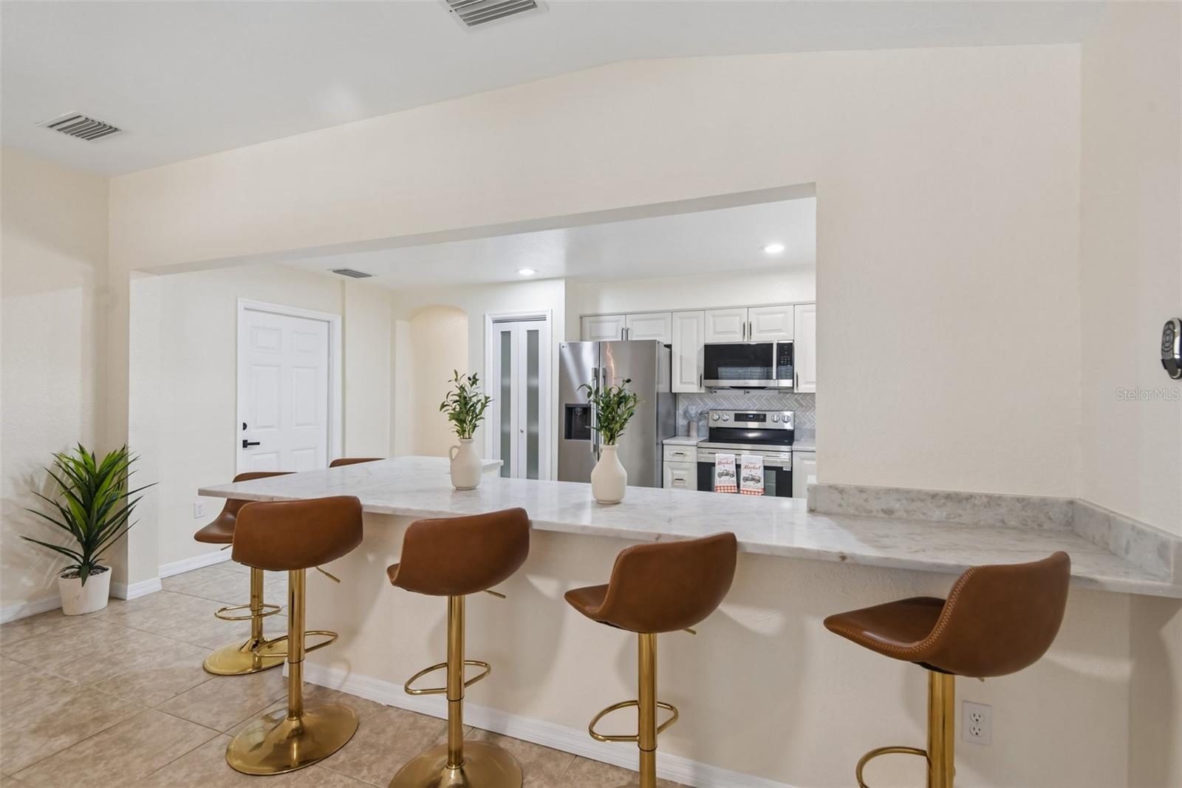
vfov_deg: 73.7
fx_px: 525
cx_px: 591
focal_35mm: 16
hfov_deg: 96.7
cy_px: 394
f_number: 8
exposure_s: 1/15
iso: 400
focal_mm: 16
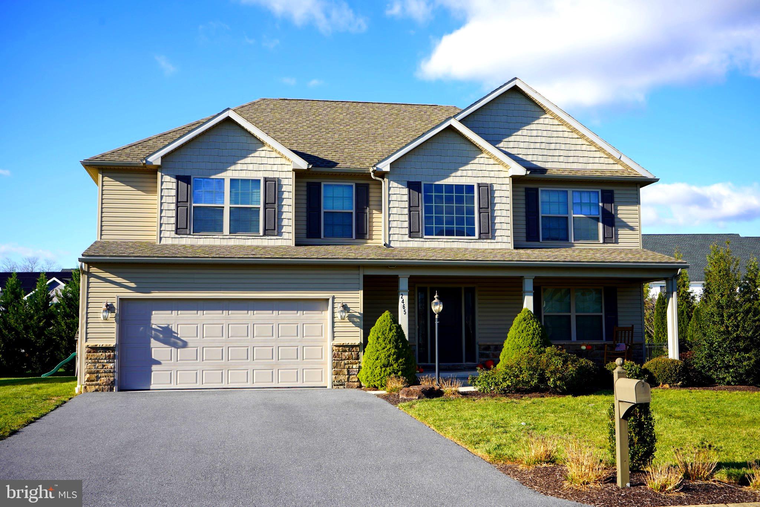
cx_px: 380
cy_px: 254
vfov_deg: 32.6
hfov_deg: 47.4
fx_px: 865
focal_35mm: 41
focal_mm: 41
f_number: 9
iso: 100
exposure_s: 1/125
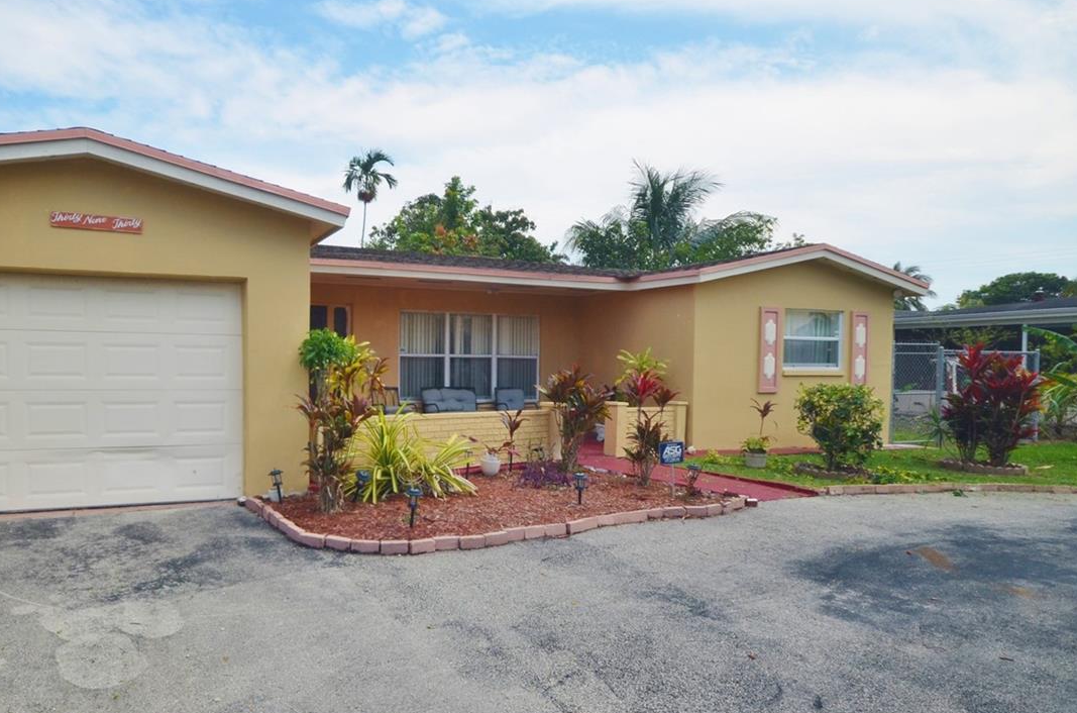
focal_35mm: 25
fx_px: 739
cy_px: 374
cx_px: 362
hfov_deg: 70.2
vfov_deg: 51.5
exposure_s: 1/200
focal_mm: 11
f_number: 7.1
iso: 200
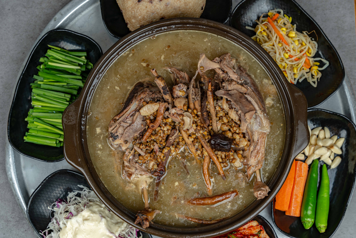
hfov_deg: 36.4
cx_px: 178
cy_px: 119
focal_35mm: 55
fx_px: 541
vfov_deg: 24.8
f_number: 4.5
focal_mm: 54.7
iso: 100
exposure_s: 1/125
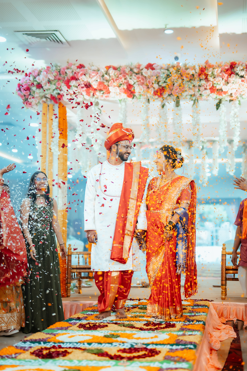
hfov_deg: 27.0
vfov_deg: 39.6
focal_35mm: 50
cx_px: 124
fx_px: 515
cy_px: 186
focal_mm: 50
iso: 800
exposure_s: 1/640
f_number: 1.4
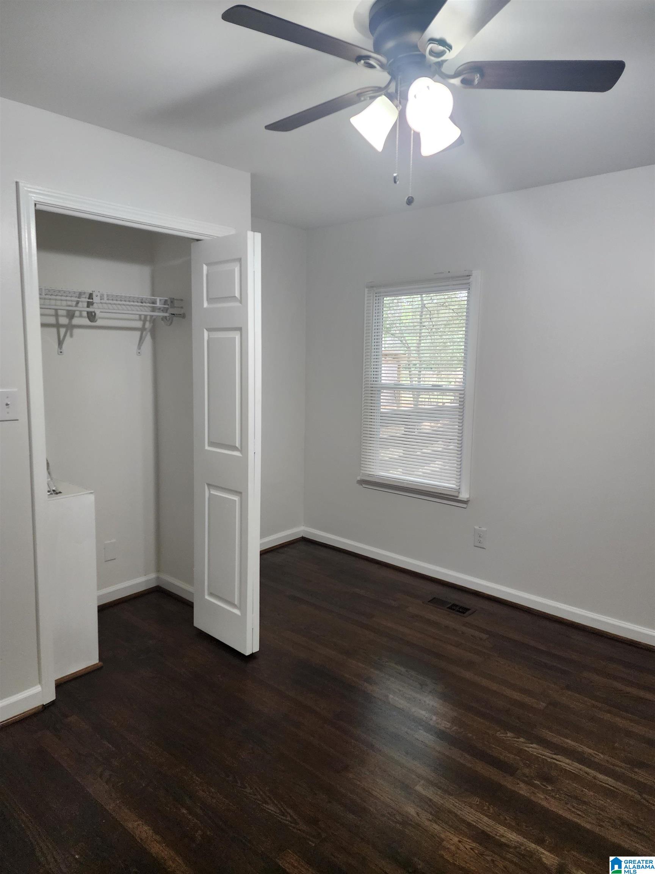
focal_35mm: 23
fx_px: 580
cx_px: 328
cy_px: 437
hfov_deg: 58.9
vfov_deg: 73.9
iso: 250
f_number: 1.8
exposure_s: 1/120
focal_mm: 6.4
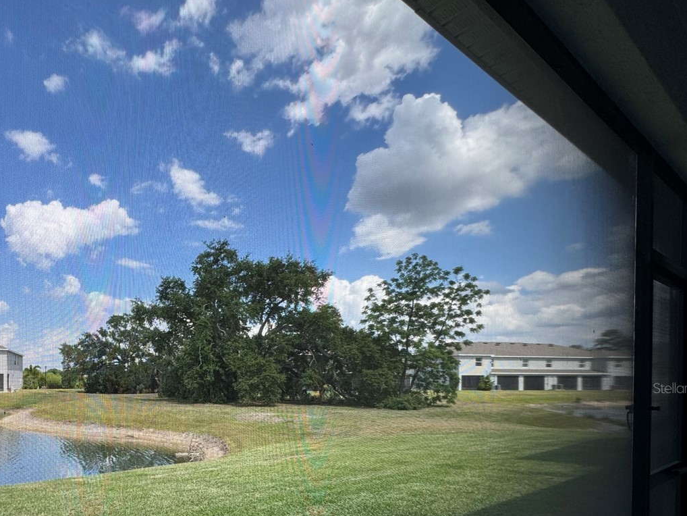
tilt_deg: -1.0
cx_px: 177
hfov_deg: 71.5
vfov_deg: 57.9
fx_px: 437
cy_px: 388
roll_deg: -0.5
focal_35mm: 22
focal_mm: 2.22
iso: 50
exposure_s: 1/889
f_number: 2.2
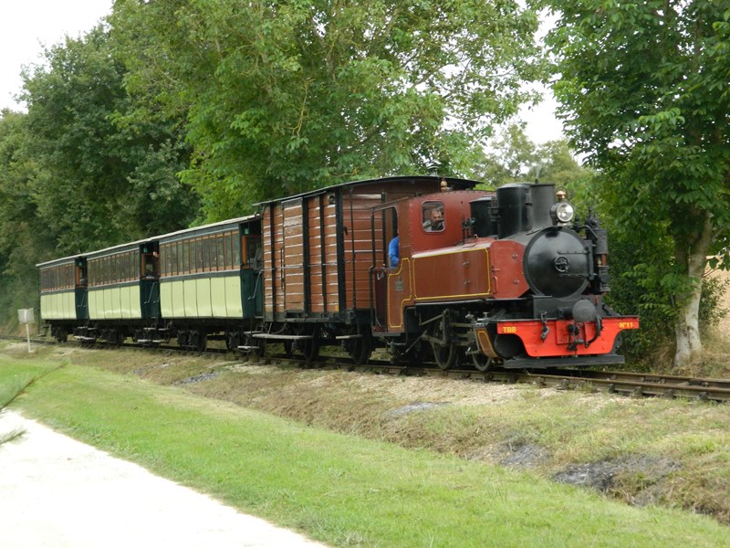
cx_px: 365
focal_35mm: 84
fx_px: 1771
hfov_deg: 23.3
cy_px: 274
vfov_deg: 17.6
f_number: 4.2
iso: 220
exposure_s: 1/50
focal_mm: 15.1
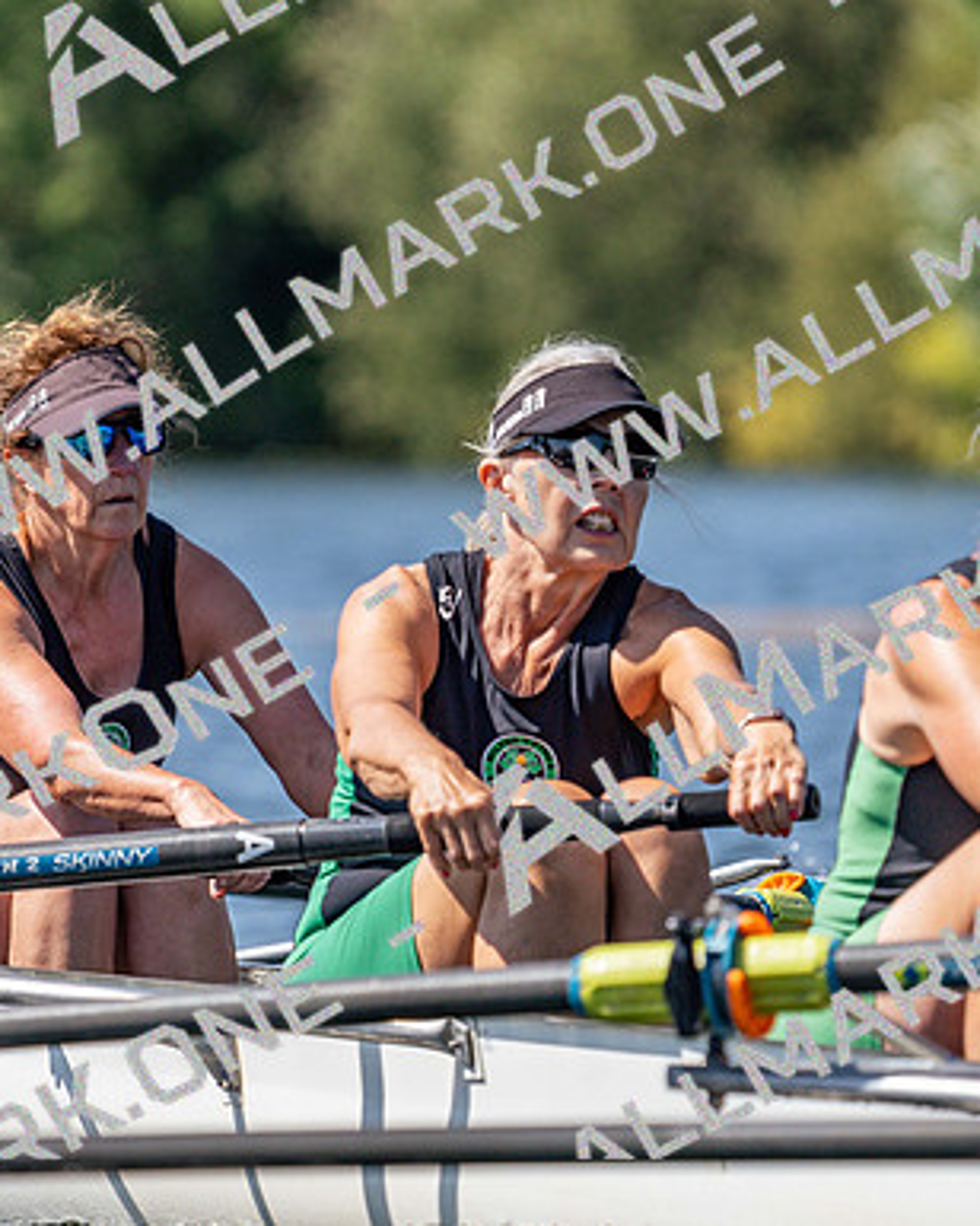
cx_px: 220
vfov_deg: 3.4
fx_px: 20520
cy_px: 613
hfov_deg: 2.7
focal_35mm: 566
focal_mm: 400
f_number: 6.3
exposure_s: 1/2000
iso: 320
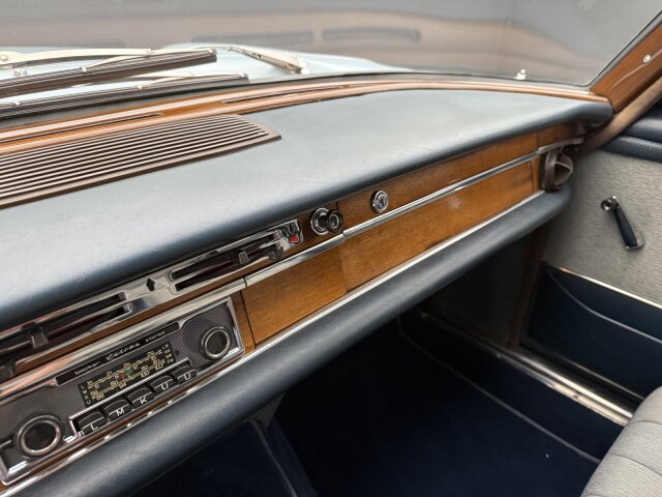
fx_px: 459
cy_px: 248
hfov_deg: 71.6
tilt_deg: -29.0
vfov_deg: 56.8
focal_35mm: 24
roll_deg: -1.4
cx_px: 331
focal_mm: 6.76
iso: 320
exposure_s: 1/49
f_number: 1.78
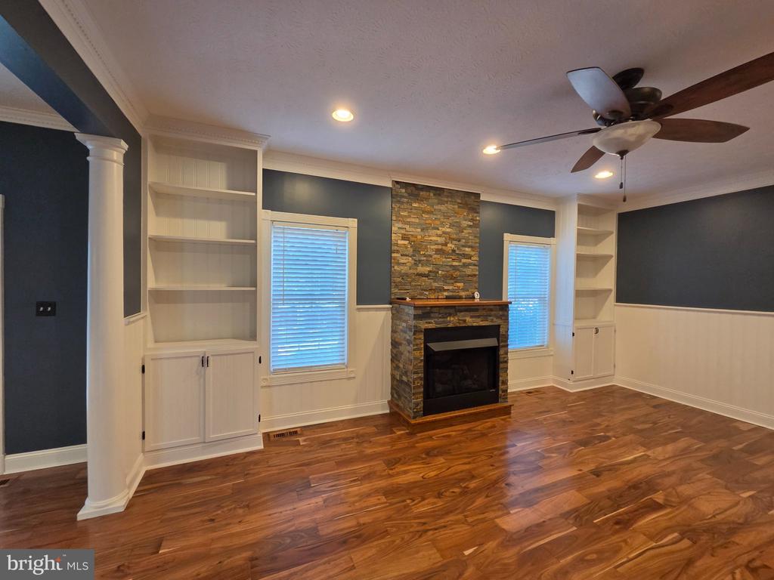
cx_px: 387
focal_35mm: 13
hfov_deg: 106.2
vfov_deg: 89.9
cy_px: 290
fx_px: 291
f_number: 2.2
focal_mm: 2.2
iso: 320
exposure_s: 1/60
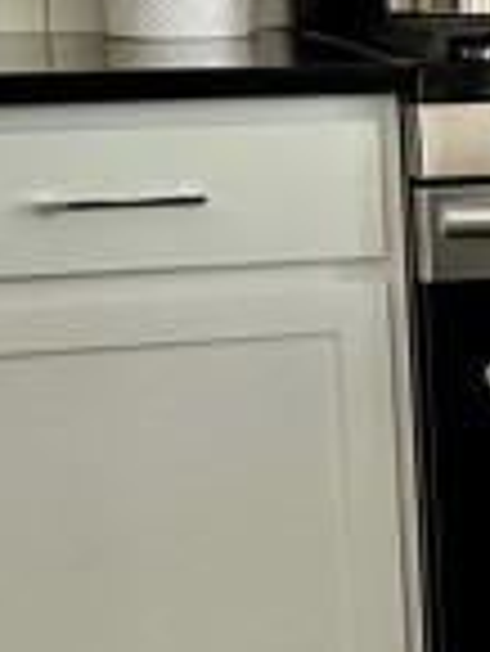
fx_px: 3449
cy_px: 355
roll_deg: -0.2
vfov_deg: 10.8
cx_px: 1614
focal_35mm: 183
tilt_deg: -9.5
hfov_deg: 7.0
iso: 125
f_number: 1.5
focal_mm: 5.7
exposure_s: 1/90
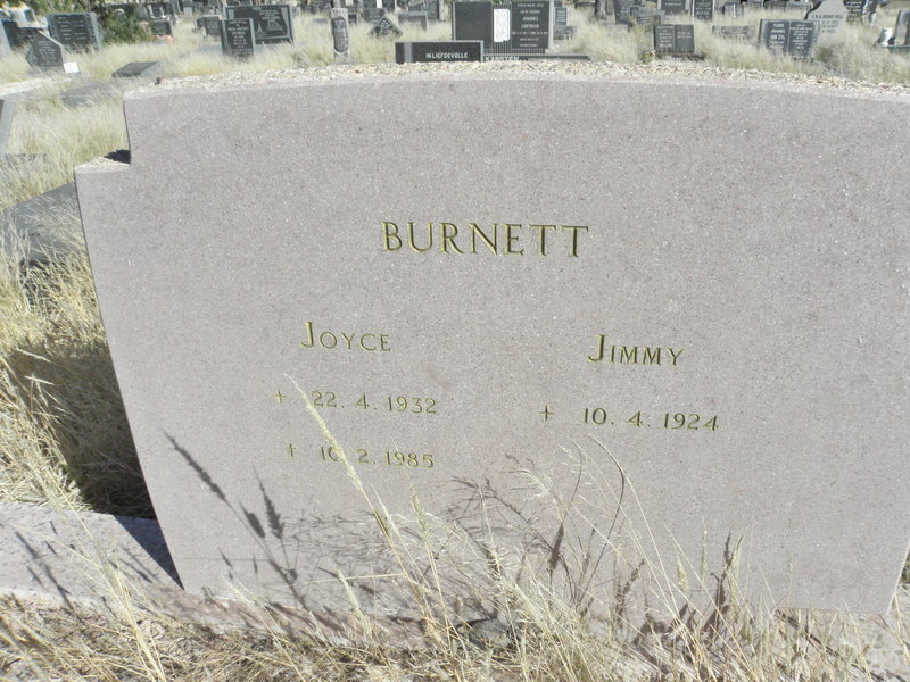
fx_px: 683
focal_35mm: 26
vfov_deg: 53.1
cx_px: 455
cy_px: 341
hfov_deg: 67.3
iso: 200
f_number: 6.3
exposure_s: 1/1000
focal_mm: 4.6
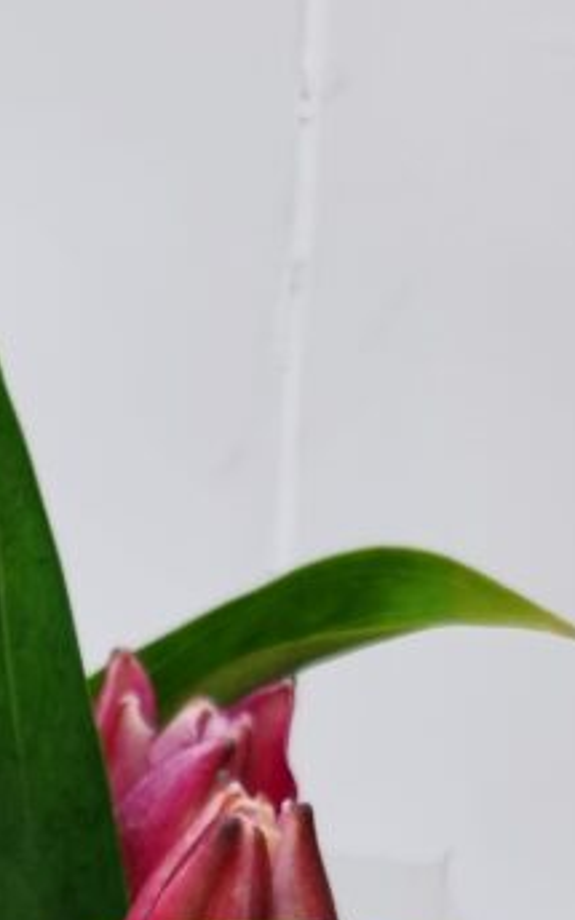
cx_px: -177
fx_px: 2056
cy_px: 1294
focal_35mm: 82
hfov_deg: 15.2
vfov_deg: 21.9
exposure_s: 1/40
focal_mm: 5.4
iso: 200
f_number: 1.8
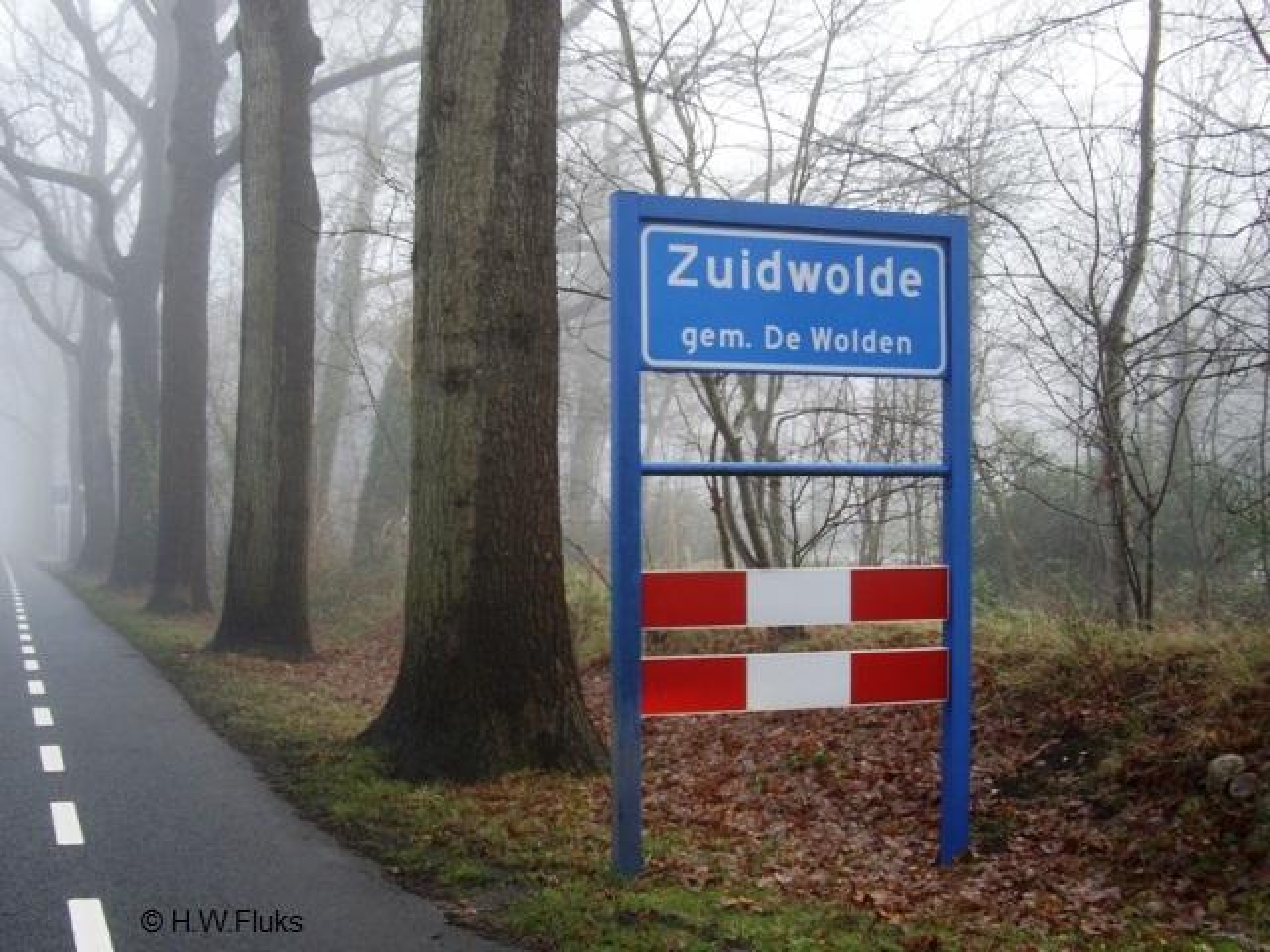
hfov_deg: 49.0
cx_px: 635
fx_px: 1394
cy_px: 476
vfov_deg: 37.7
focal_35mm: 38
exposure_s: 1/125
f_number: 2.8
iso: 100
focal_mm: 7.9
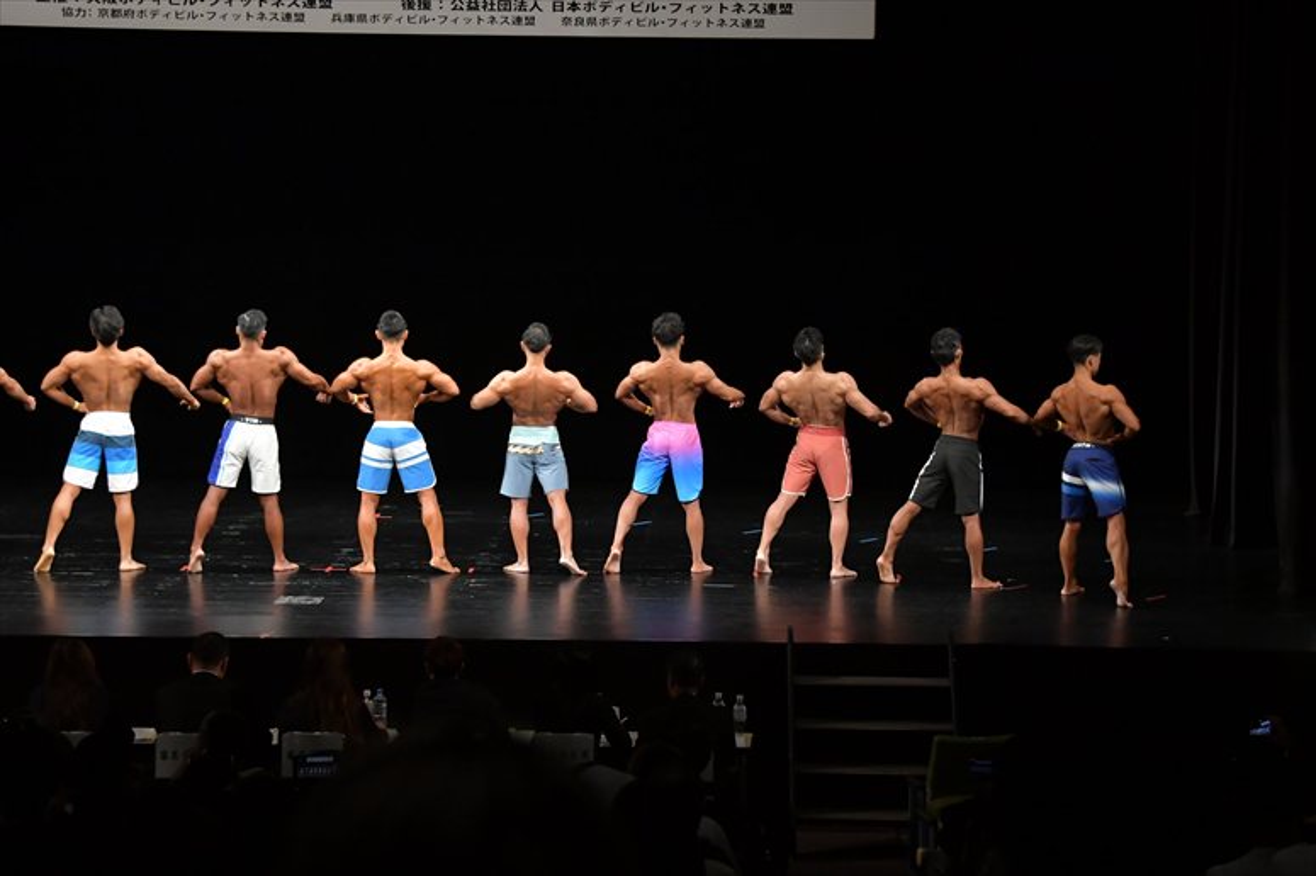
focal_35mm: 97
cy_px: 438
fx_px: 3544
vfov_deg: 14.1
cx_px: 658
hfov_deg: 21.0
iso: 3200
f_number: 5.6
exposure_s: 1/400
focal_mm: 65
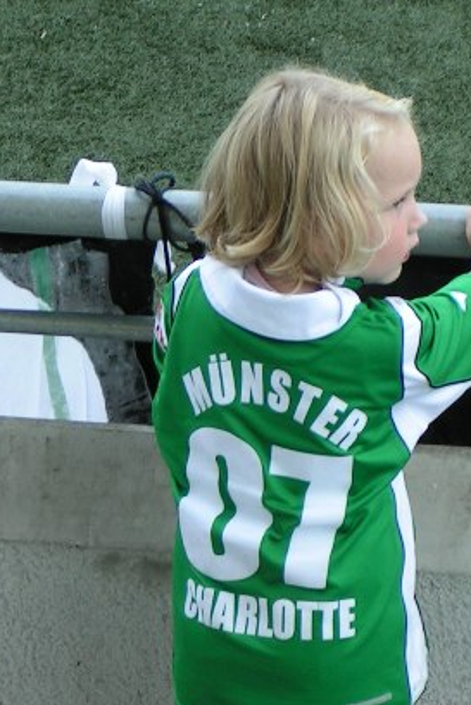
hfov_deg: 5.9
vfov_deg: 8.8
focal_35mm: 232
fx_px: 4549
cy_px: 579
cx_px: 250
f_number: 4.5
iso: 50
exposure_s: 1/200
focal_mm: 17.4
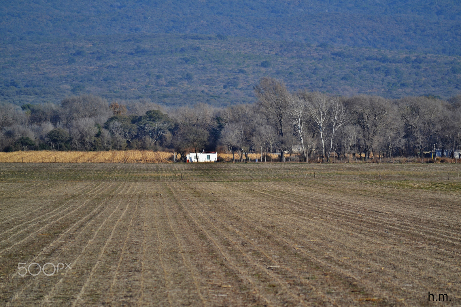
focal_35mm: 300
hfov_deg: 6.9
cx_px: 230
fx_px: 3841
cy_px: 154
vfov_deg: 4.6
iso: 180
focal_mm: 200
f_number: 5.6
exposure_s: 1/500
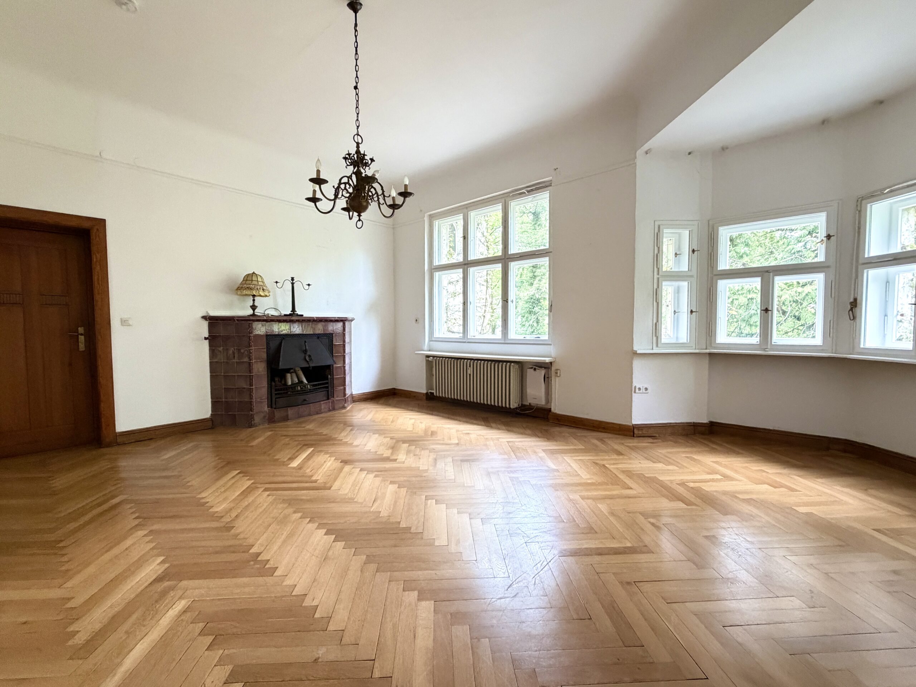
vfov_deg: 85.7
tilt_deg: -2.5
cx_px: 458
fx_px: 370
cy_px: 344
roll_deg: -1.9
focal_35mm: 14
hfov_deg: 102.1
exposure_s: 1/60
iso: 500
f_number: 2.2
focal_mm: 2.22
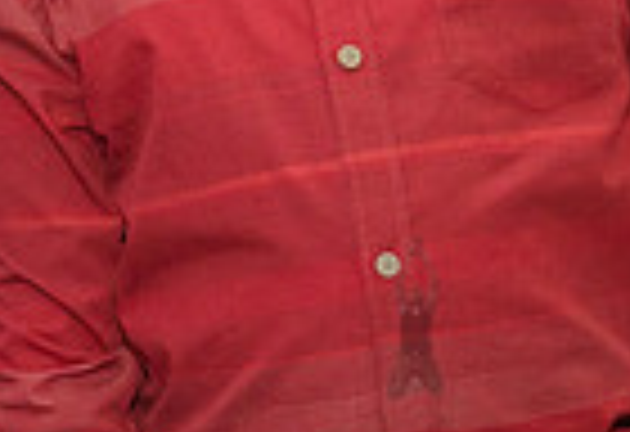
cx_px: -225
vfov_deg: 6.6
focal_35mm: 211
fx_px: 3725
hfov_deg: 9.5
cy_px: 101
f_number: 4.5
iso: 2000
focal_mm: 48
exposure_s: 1/500
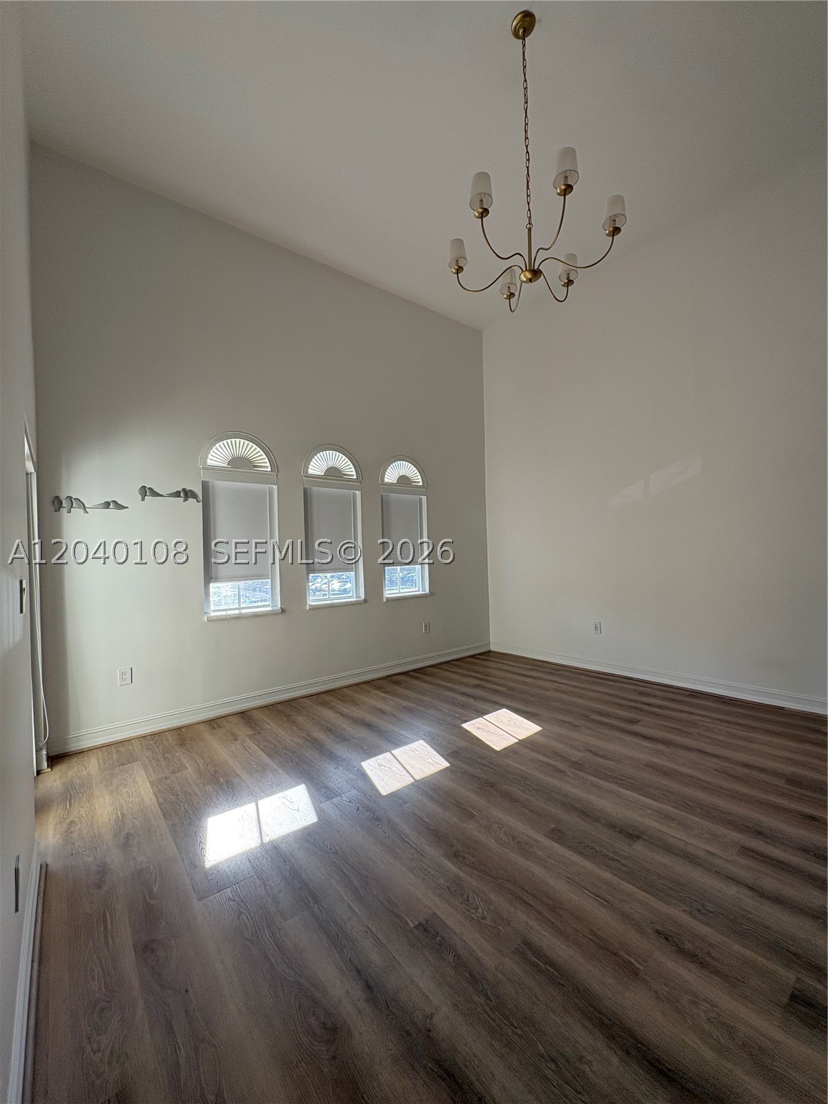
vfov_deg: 102.1
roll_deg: +1.3
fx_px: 446
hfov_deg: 85.7
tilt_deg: +1.7
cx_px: 414
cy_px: 552
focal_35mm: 14
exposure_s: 1/150
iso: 64
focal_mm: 2.22
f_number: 2.2
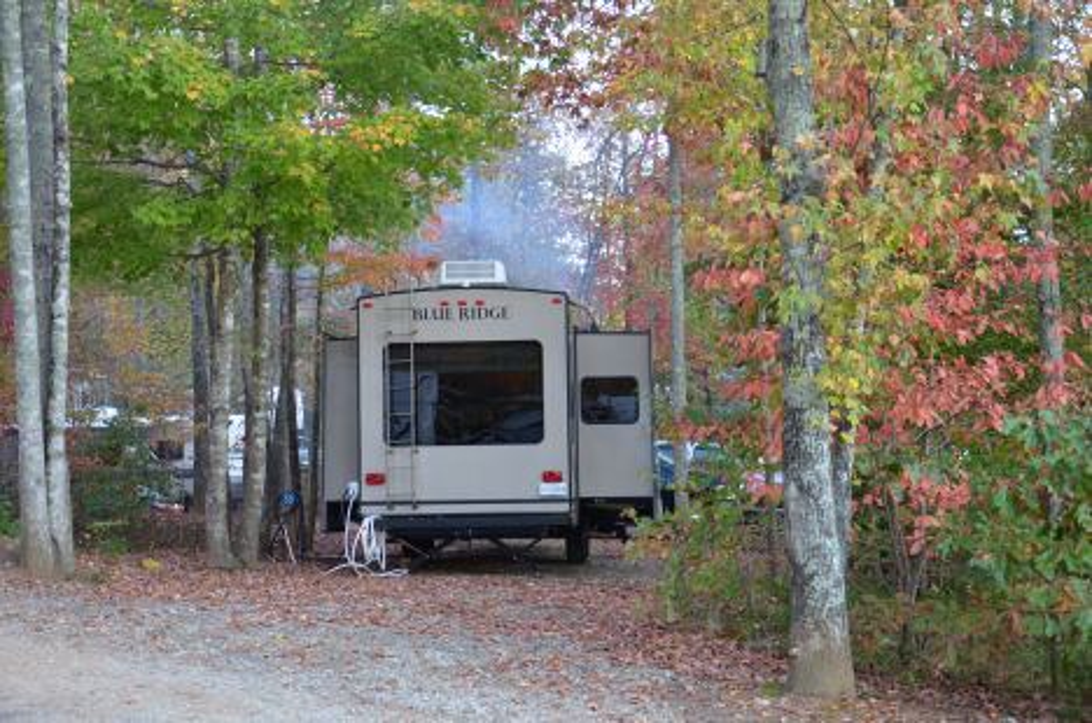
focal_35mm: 60
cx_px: 546
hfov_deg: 33.5
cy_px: 362
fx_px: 1816
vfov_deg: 22.5
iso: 800
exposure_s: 1/50
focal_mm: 40
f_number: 4.5
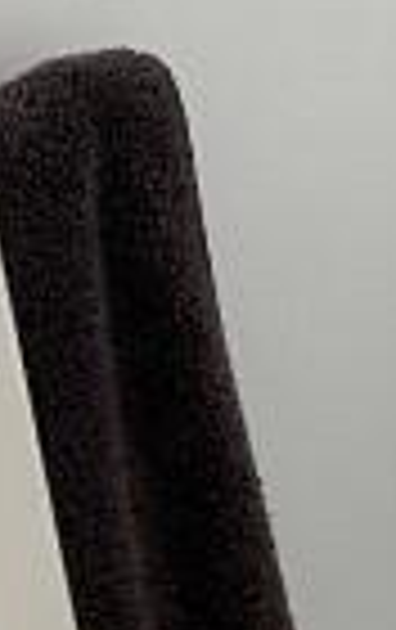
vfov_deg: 11.2
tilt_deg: -22.2
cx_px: 1683
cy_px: 117
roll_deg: -0.1
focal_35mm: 186
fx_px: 3199
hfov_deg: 5.8
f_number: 1.78
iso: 80
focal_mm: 6.86
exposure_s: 1/121
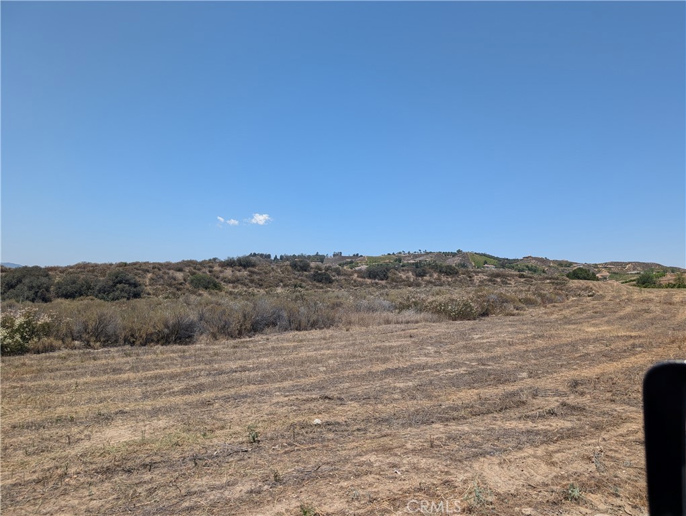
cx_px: 343
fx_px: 476
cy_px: 258
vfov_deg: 56.9
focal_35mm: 24
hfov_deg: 71.5
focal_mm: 6.9
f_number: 1.68
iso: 22
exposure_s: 1/1073
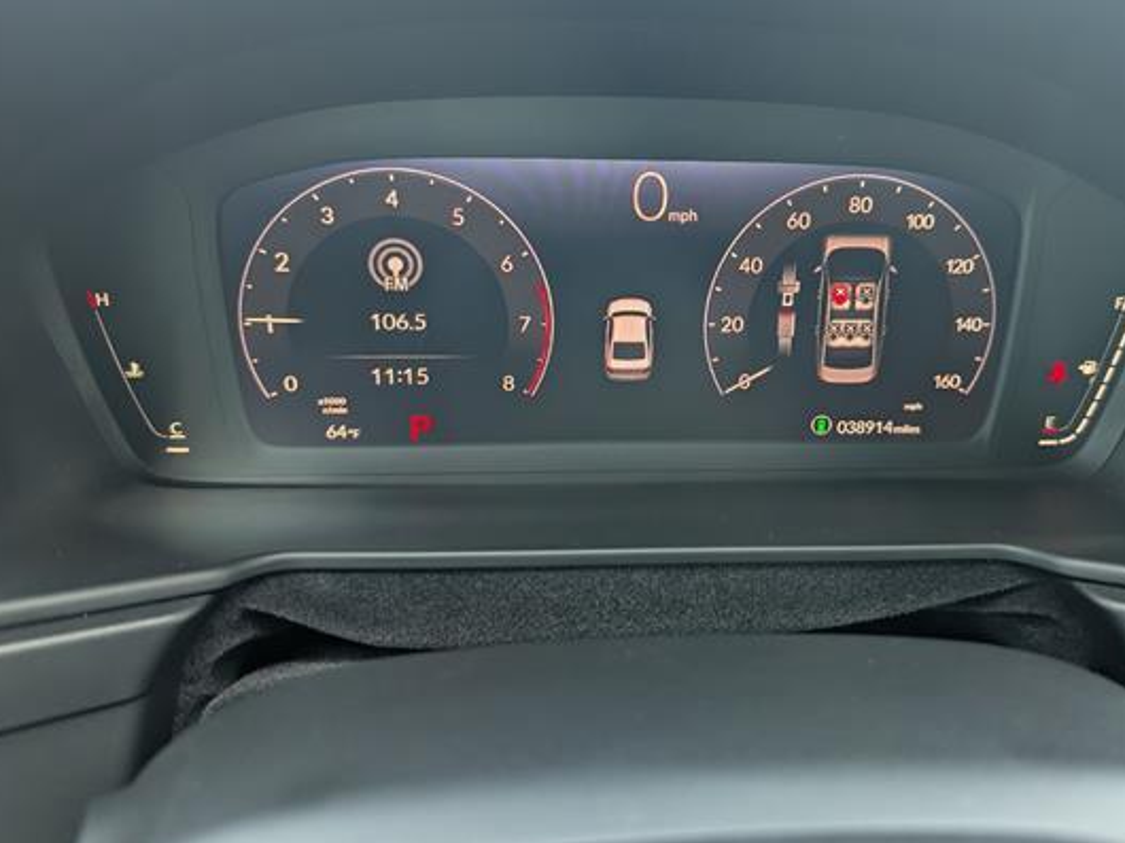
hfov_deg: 61.5
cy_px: 357
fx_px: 942
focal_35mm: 29
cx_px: 630
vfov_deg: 48.0
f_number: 1.68
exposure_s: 1/200
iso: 57
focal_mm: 6.9
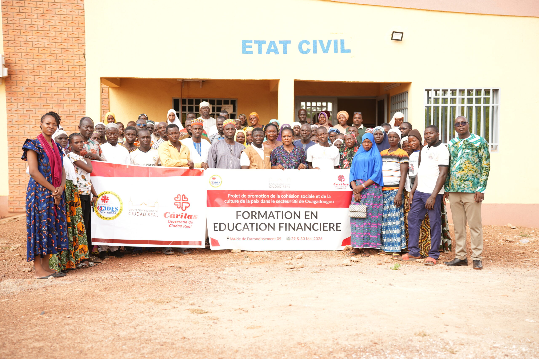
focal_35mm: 50
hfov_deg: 39.6
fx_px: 749
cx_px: 270
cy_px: 180
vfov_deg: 27.0
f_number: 2.8
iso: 100
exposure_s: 1/250
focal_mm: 50
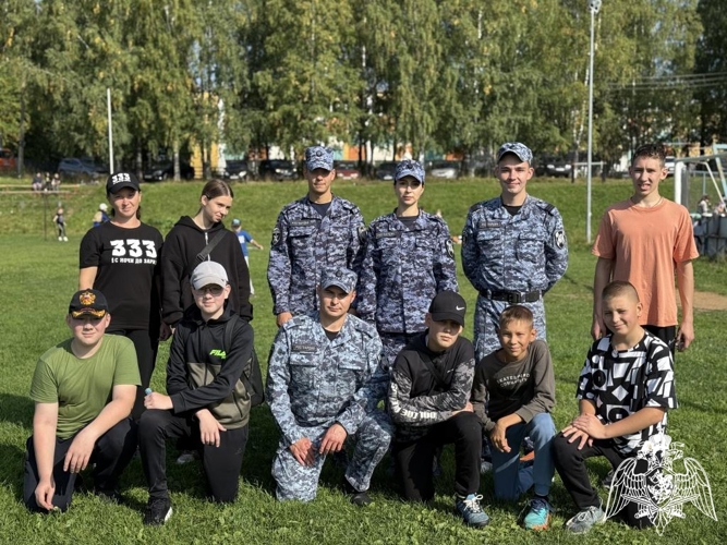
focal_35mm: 48
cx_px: 364
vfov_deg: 30.3
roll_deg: +0.0
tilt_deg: -3.9
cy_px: 272
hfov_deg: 39.7
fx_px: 1008
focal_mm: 6.76
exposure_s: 1/2976
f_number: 1.78
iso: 64
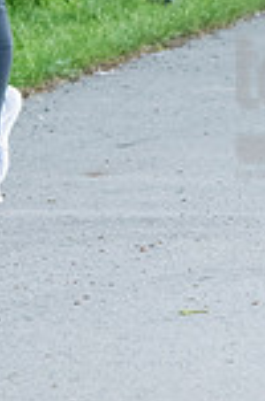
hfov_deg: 2.5
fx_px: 5967
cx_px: 7
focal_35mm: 538
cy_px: -181
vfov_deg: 3.8
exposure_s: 1/1600
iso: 4000
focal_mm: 120
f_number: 5.6
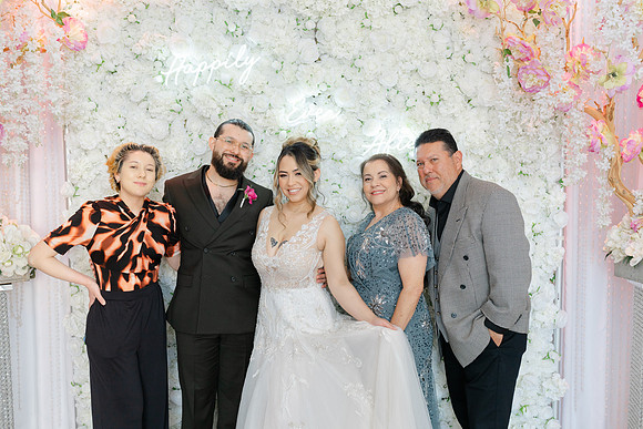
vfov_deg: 37.9
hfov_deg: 54.4
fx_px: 625
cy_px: 214
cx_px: 322
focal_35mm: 35
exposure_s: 1/160
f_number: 4
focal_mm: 35
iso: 400
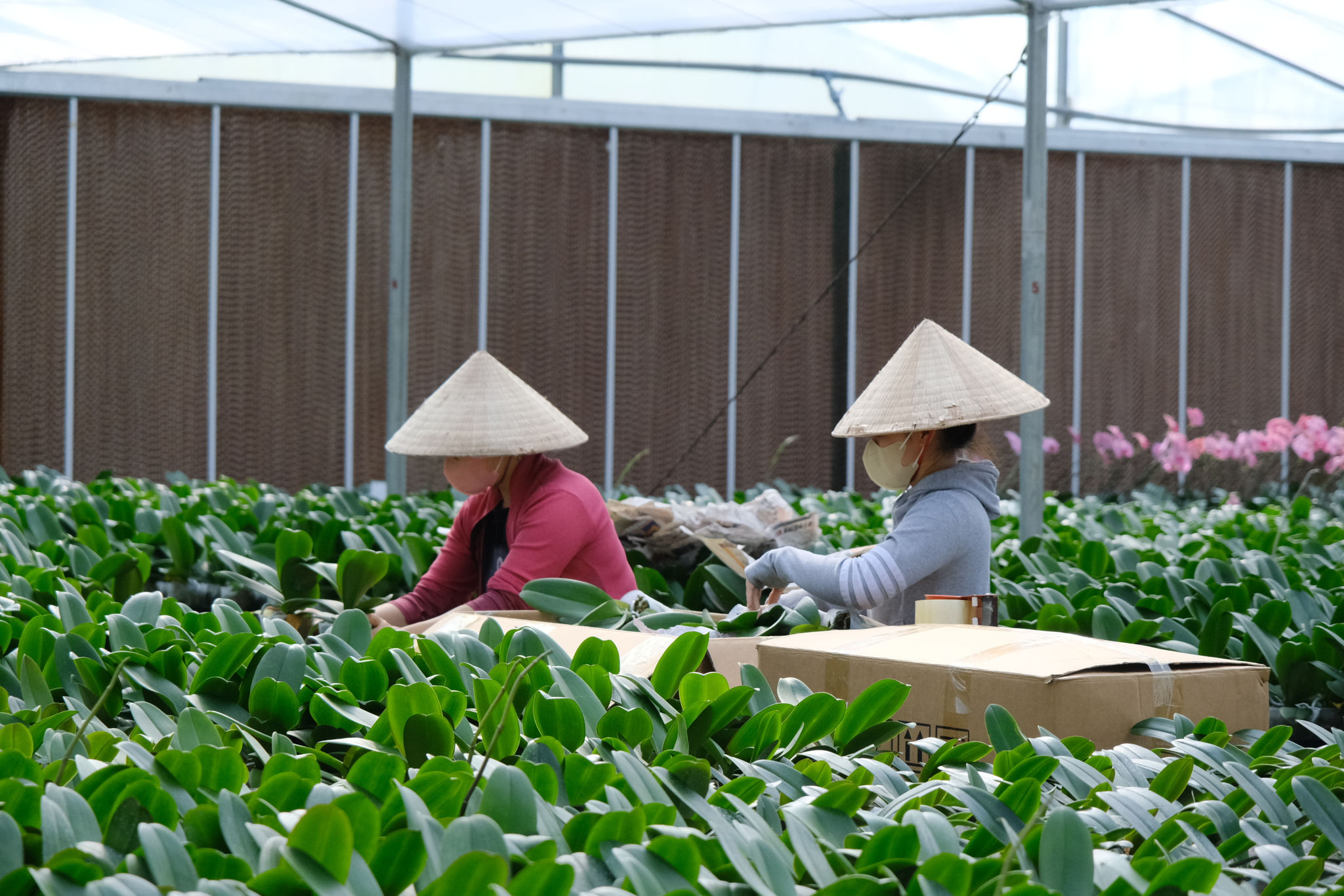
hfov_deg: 17.5
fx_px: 4367
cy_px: 448
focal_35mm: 117
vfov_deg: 11.7
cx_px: 672
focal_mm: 78.1
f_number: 4.5
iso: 2000
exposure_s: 1/320
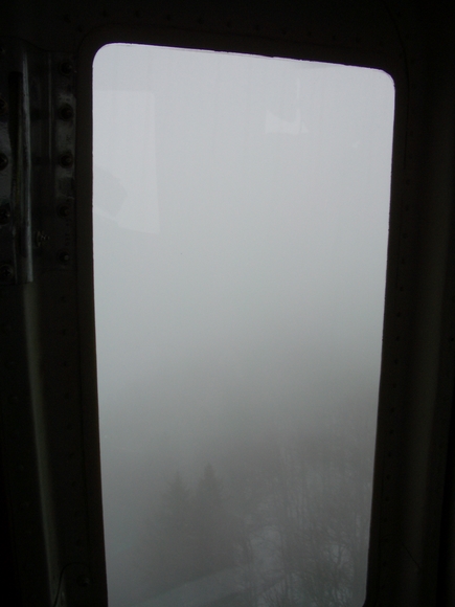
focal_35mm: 35
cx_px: 228
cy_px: 304
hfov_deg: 40.7
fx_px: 613
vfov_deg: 52.6
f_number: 4.3
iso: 50
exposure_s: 1/200
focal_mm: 5.8
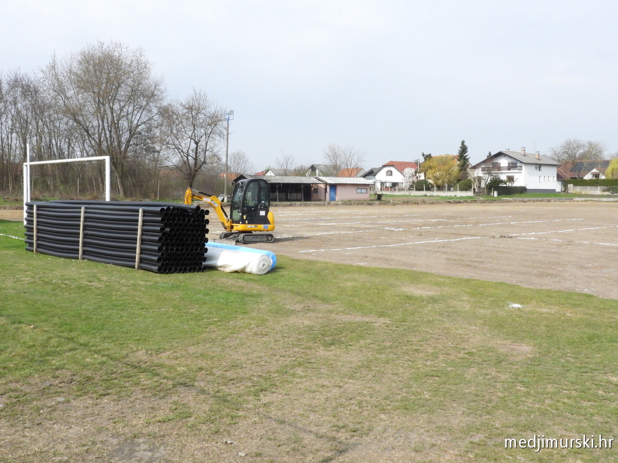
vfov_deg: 40.7
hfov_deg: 52.6
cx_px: 309
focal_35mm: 35
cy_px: 232
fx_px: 625
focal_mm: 6.3
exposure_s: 1/1600
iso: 800
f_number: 6.3
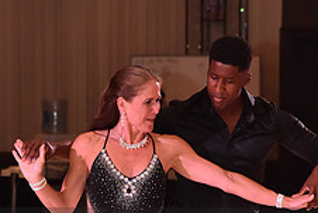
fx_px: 2722
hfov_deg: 6.7
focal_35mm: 308
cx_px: 151
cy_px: 255
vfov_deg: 4.5
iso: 2500
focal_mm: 120
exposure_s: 1/320
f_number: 5.6
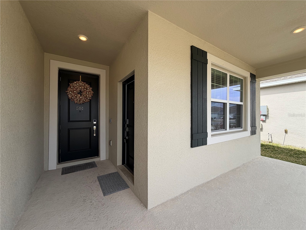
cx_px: 153
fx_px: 124
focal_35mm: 14
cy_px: 115
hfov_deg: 102.1
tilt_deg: -1.5
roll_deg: +0.2
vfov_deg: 85.7
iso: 50
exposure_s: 1/502
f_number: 2.2
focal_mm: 2.22
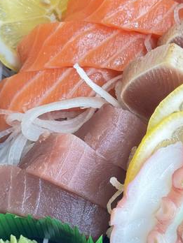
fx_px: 712
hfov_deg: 14.5
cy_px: 134
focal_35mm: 101
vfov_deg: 19.4
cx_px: 165
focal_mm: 6.76
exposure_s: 1/120
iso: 160
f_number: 1.78
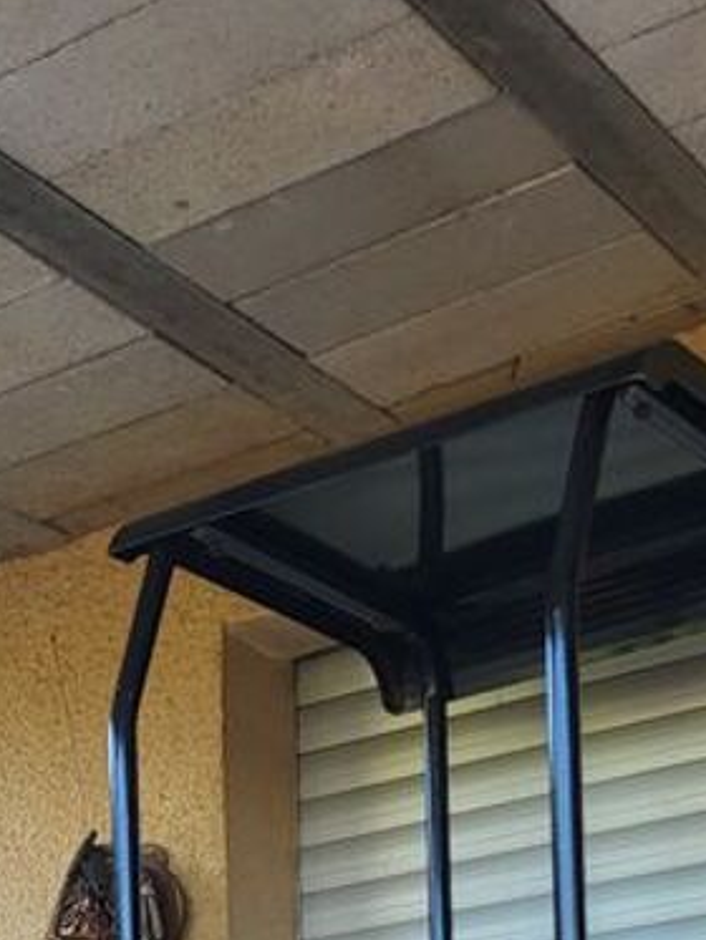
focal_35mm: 93
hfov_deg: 15.5
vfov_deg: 18.6
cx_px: -83
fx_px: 2528
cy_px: 1425
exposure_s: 1/100
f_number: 1.8
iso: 50
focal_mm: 5.4
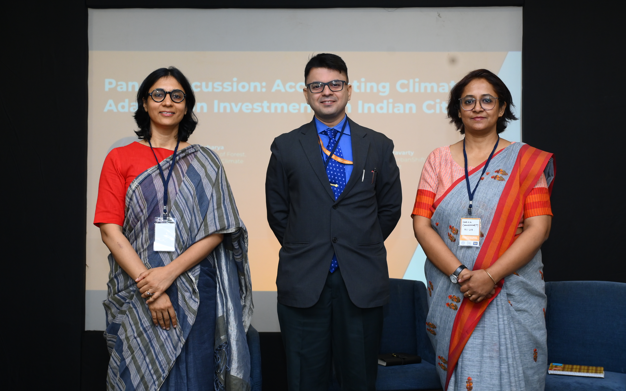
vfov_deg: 28.6
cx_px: 313
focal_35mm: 45
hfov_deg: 44.4
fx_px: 768
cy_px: 193
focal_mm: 44
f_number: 5
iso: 2000
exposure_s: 1/125
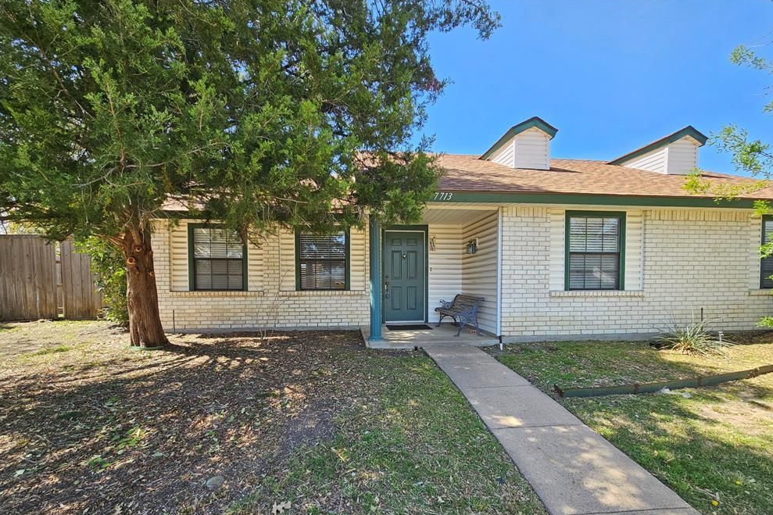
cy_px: 297
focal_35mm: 14
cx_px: 381
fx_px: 301
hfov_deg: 104.3
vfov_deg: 80.6
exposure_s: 1/499
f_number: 2.2
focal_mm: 2.2
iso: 50
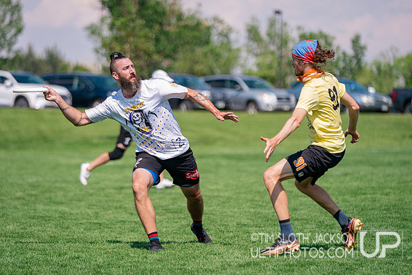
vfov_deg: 6.7
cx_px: 191
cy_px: 149
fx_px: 2351
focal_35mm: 205
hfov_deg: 10.0
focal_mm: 168
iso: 640
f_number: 2.8
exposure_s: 1/12800
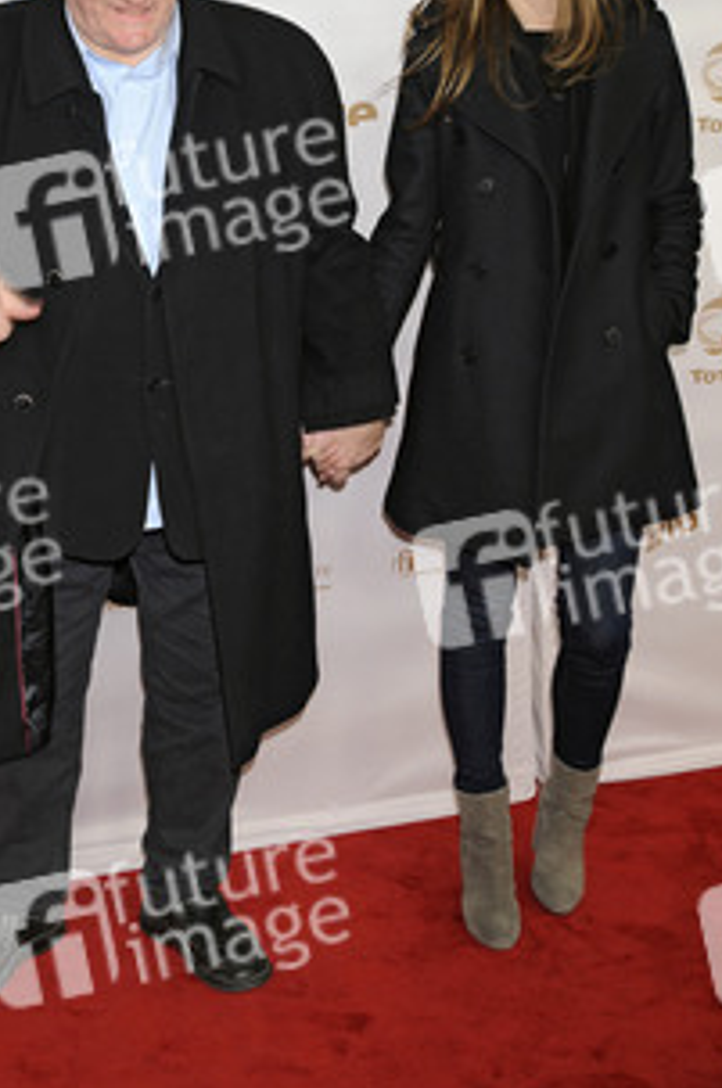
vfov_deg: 27.3
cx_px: 269
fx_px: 2234
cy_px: 384
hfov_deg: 18.3
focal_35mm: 74
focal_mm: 56
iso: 500
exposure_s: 1/160
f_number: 5.6
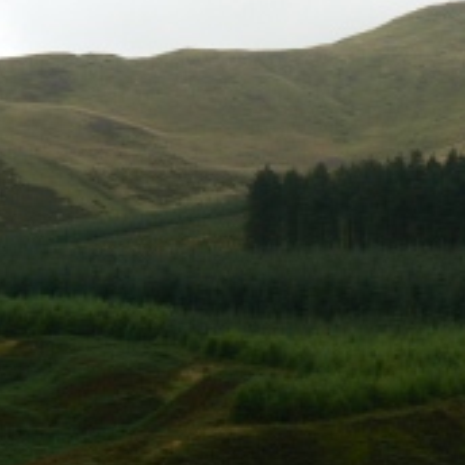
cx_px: 481
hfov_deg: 9.9
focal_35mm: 175
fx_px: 2660
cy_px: 157
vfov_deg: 10.0
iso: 80
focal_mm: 13.1
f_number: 5.6
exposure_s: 1/200
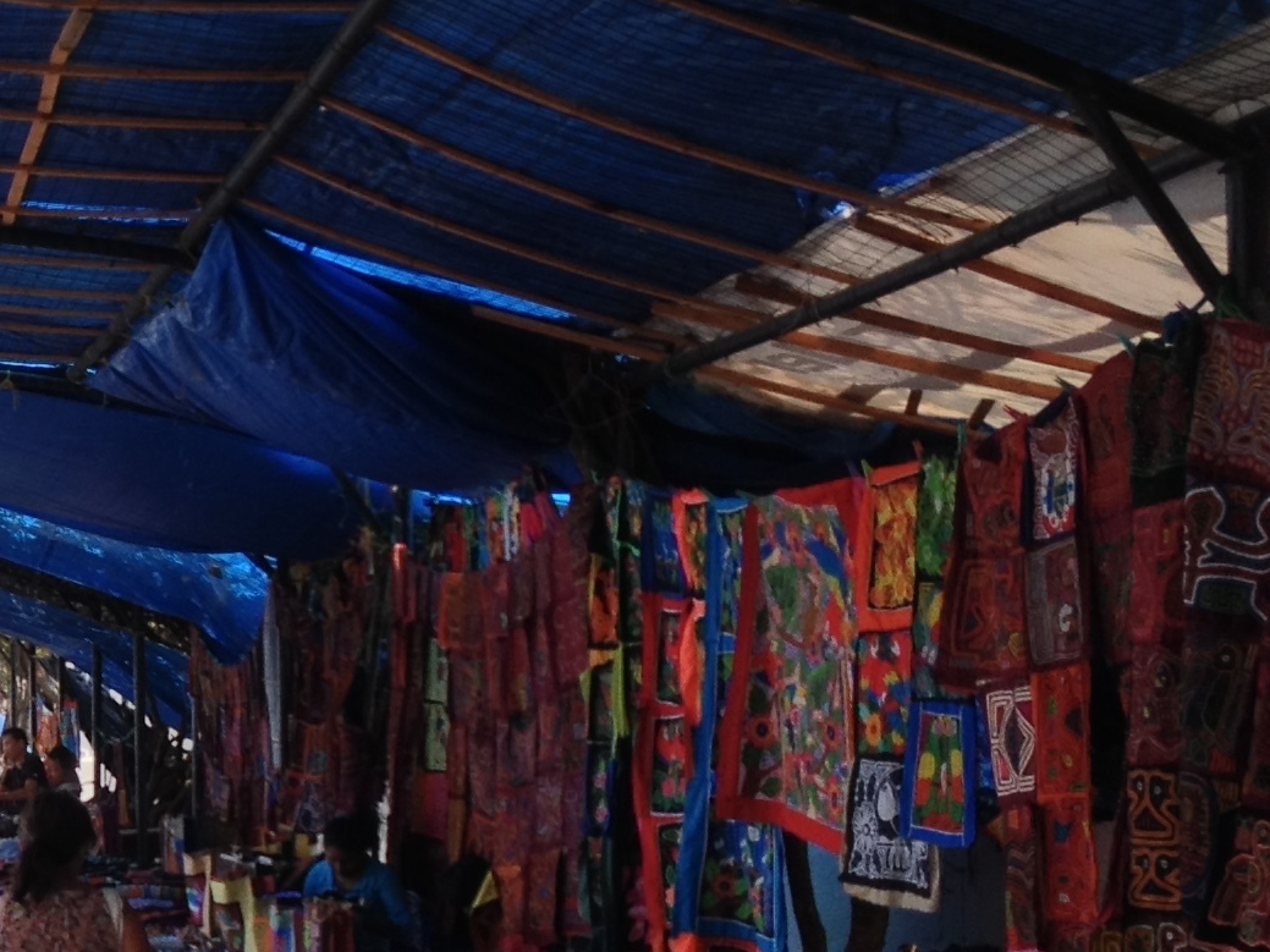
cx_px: -227
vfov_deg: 13.4
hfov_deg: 17.1
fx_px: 4035
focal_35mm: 110
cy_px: 643
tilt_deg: -1.6
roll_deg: +0.7
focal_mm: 4.28
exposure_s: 1/581
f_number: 2.4
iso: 50
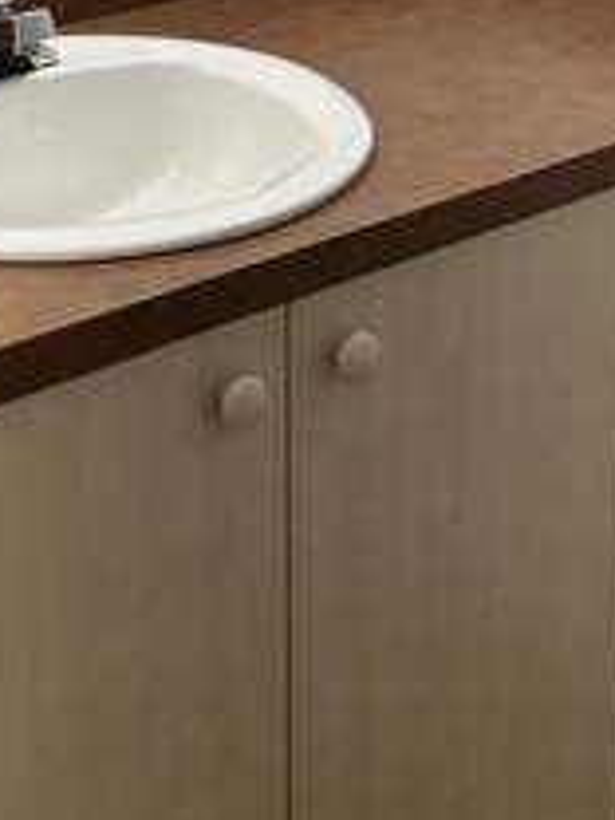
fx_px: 1753
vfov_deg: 24.4
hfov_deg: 19.8
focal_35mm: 74
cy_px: -106
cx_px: 193
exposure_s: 1/168
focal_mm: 6.86
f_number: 1.78
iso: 64
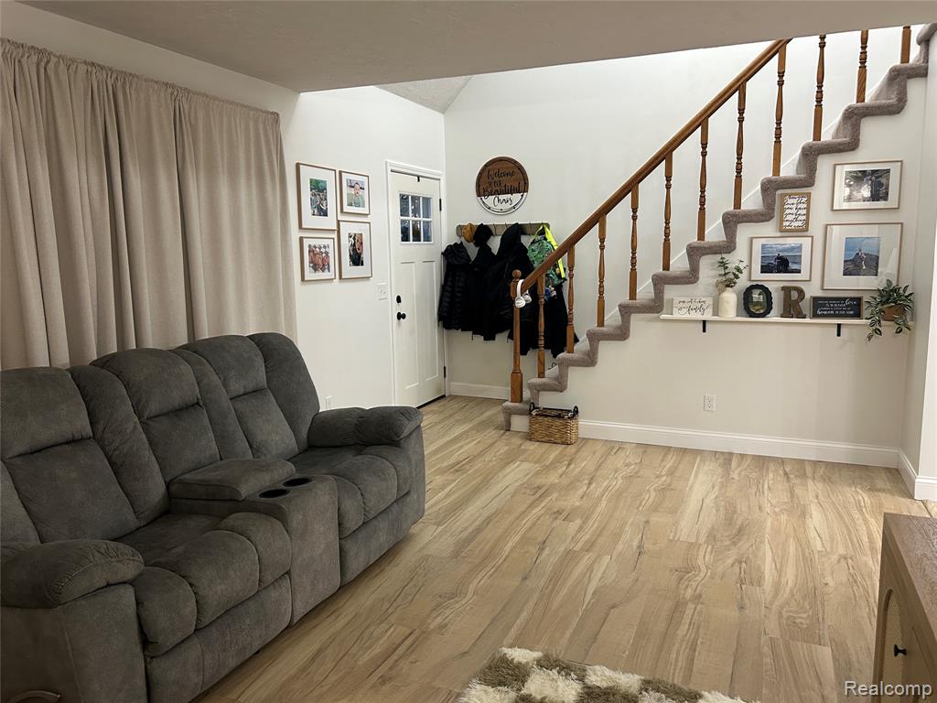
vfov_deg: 53.1
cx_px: 468
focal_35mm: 26
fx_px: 704
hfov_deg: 67.3
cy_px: 352
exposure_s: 1/60
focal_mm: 5.7
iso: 200
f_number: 1.5
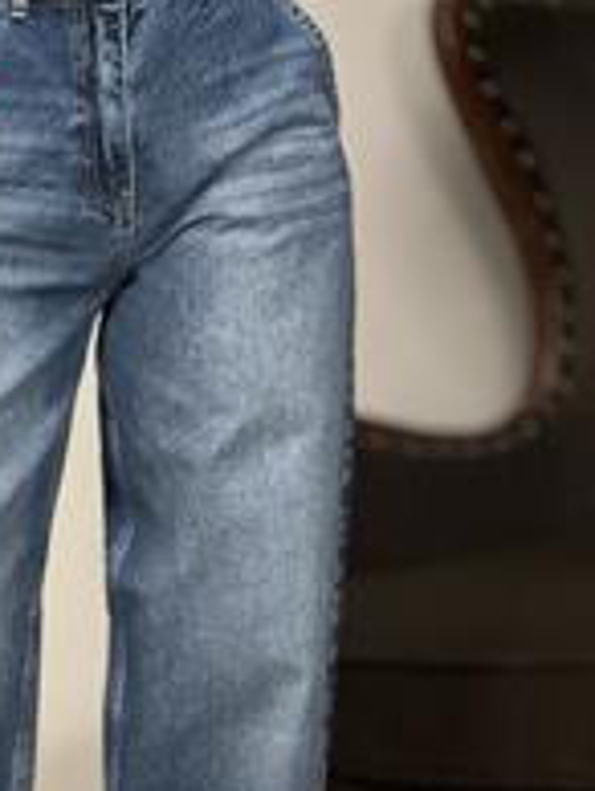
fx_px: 3750
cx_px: 57
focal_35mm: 164
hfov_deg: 9.0
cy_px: 642
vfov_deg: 12.0
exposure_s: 1/33
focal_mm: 9
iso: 125
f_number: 2.8
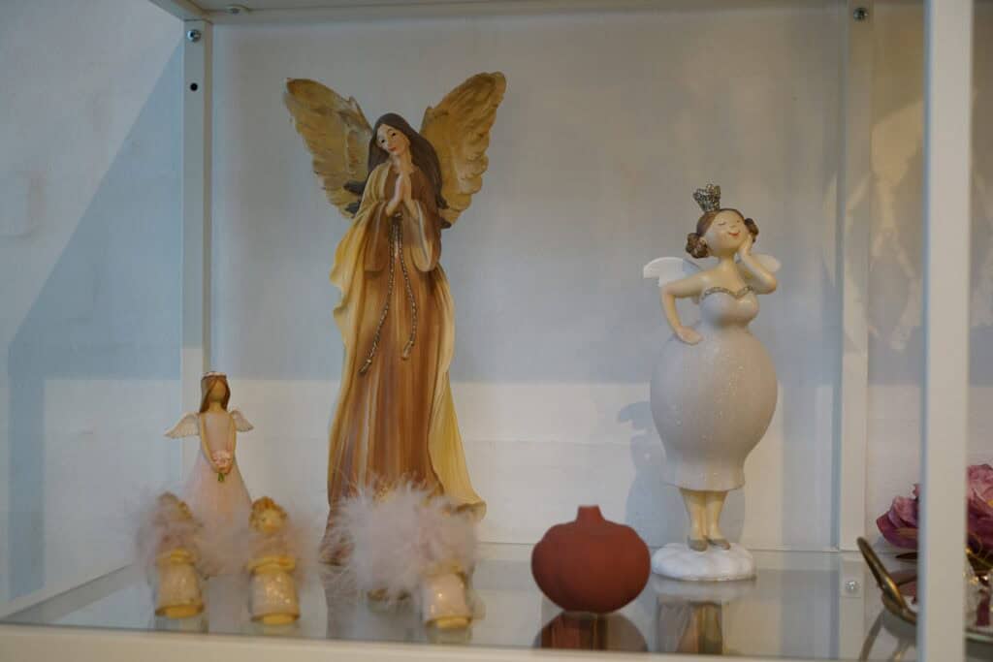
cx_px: 496
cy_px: 331
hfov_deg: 42.7
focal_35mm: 46
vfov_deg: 29.3
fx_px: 1269
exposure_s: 1/125
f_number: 4
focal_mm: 46
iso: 1600
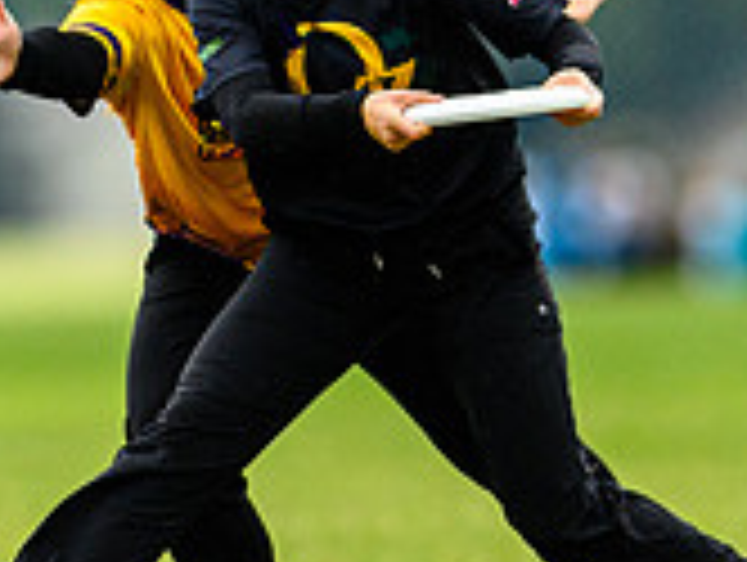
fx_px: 44886
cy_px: 164
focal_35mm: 2077
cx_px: 347
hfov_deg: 1.0
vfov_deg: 0.7
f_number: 3.2
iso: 250
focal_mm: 400
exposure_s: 1/1250
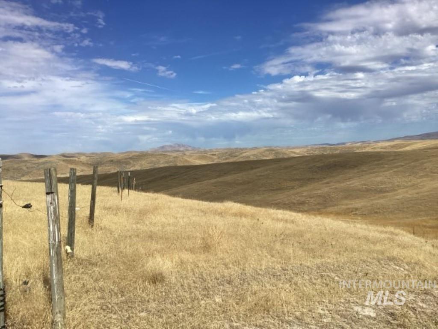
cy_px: 164
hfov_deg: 58.4
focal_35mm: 31
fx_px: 392
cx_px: 219
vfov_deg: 45.4
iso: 25
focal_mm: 3.3
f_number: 2.4
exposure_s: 1/2809
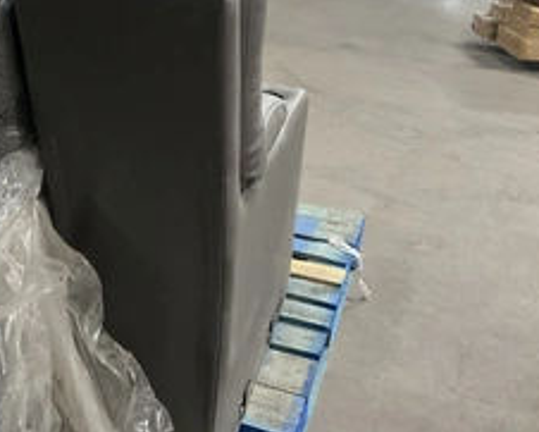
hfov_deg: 36.2
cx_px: 117
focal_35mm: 50
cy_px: 126
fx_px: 798
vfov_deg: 29.9
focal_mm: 3
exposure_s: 1/30
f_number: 1.8
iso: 320
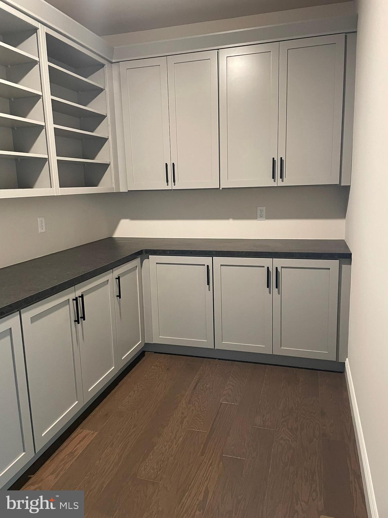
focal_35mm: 26
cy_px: 259
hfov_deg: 53.1
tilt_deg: -10.3
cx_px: 194
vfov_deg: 67.3
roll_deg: +2.8
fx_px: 389
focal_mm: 4.2
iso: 500
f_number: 1.6
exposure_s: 1/60
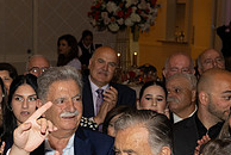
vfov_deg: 11.6
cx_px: -80
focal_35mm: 117
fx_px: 752
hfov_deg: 16.4
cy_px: 170
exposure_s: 1/100
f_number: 5.6
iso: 800
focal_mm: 36
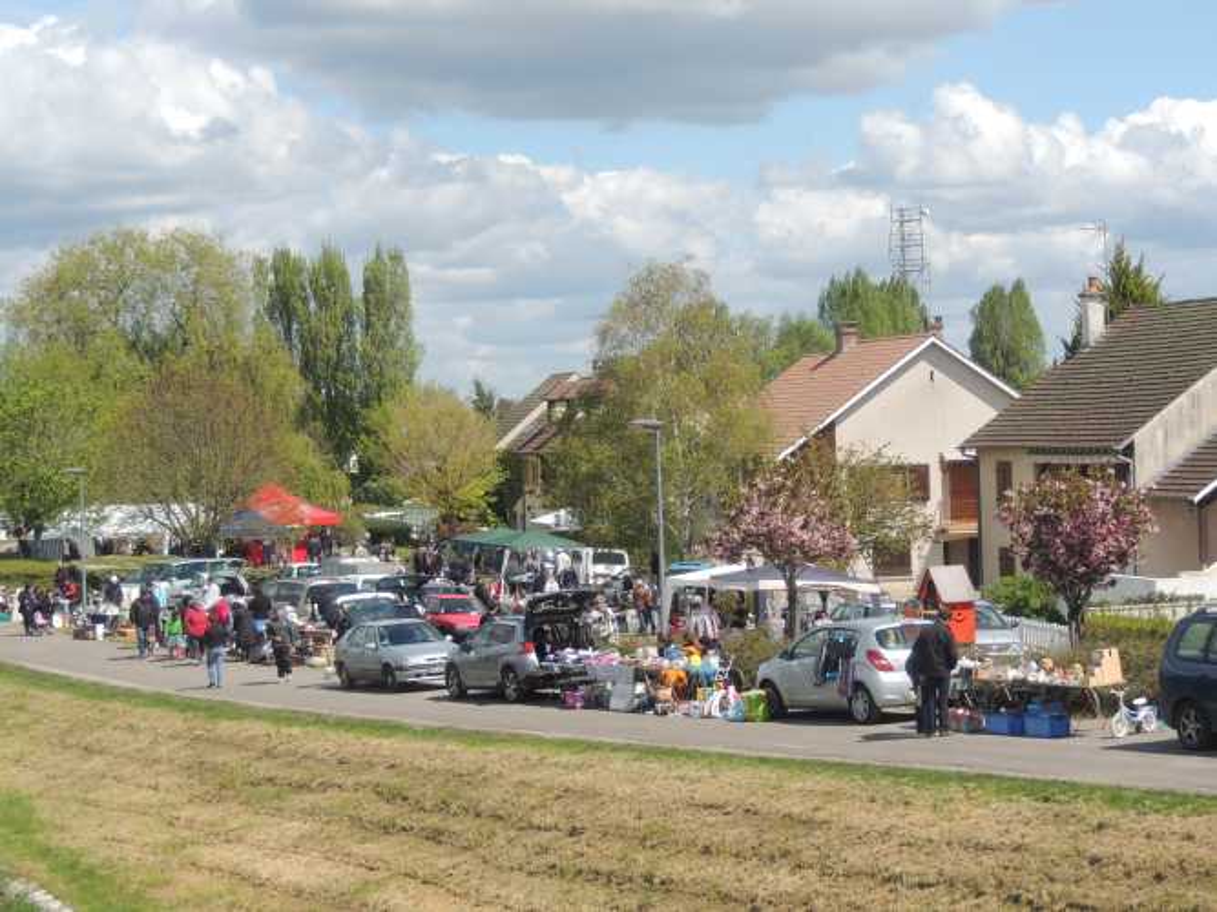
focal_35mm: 85
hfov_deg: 23.0
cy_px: 456
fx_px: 2988
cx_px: 608
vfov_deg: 17.4
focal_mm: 15.1
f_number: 4
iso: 100
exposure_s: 1/800
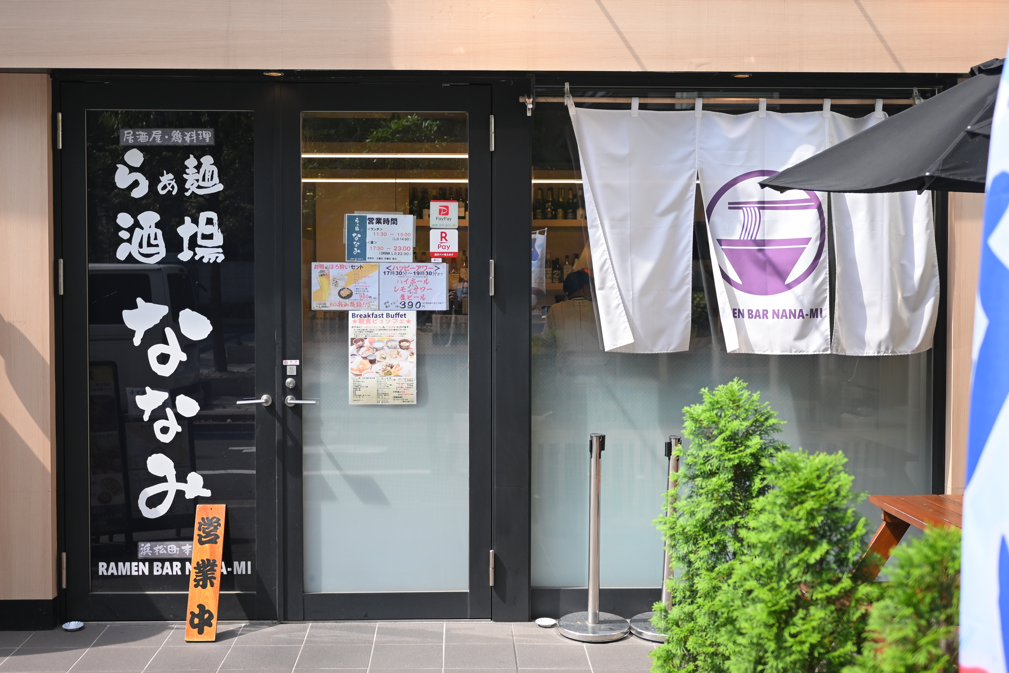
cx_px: 504
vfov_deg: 31.9
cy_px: 336
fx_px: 1177
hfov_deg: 46.4
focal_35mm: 42
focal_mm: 28
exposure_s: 1/1600
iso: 400
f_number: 2.8
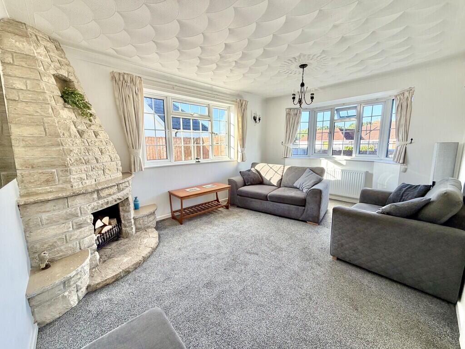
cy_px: 174
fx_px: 188
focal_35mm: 14
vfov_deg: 85.7
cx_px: 232
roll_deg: +0.7
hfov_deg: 102.1
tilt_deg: -8.3
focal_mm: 2.22
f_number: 2.2
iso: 64
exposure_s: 1/121
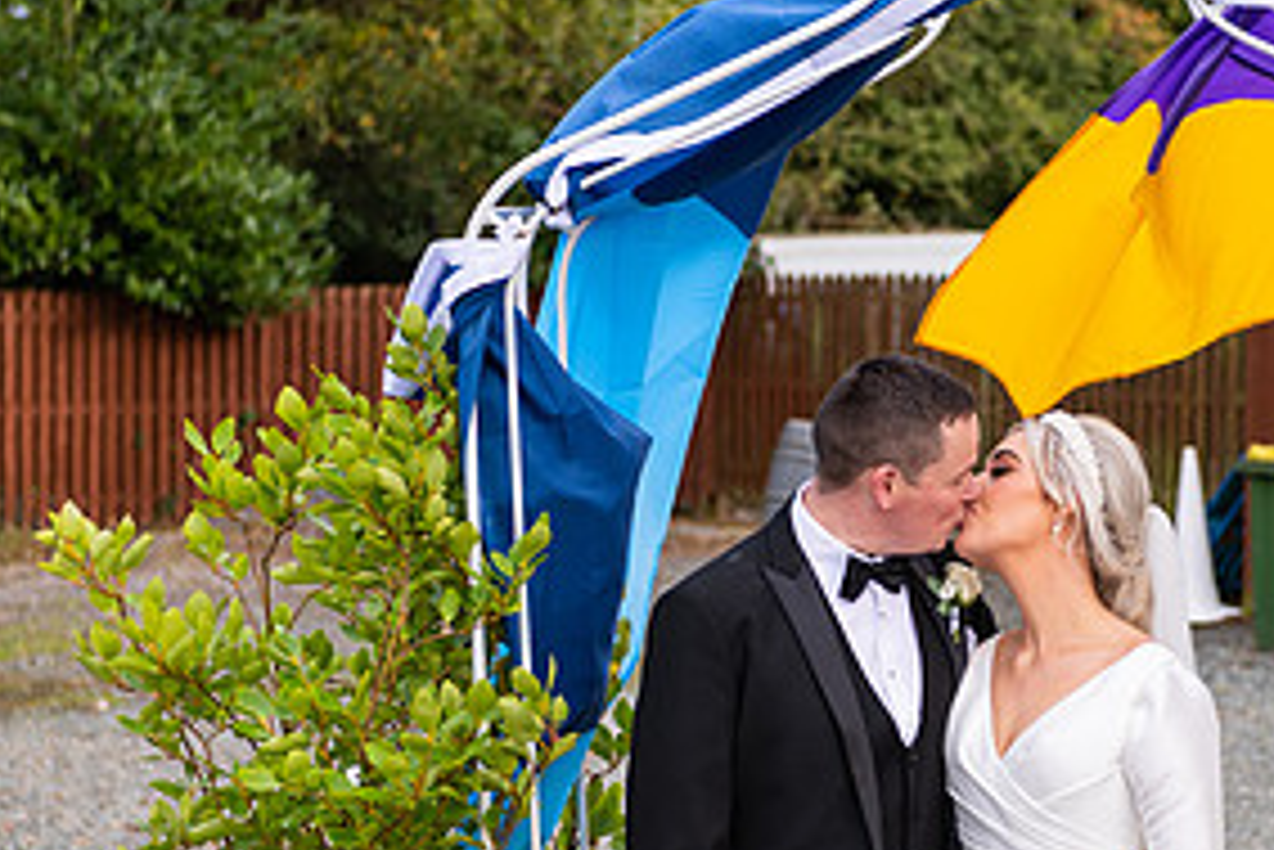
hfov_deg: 16.6
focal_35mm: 123
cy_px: 492
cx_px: 900
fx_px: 4355
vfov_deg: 11.2
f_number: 3.5
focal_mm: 60
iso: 160
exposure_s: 1/320
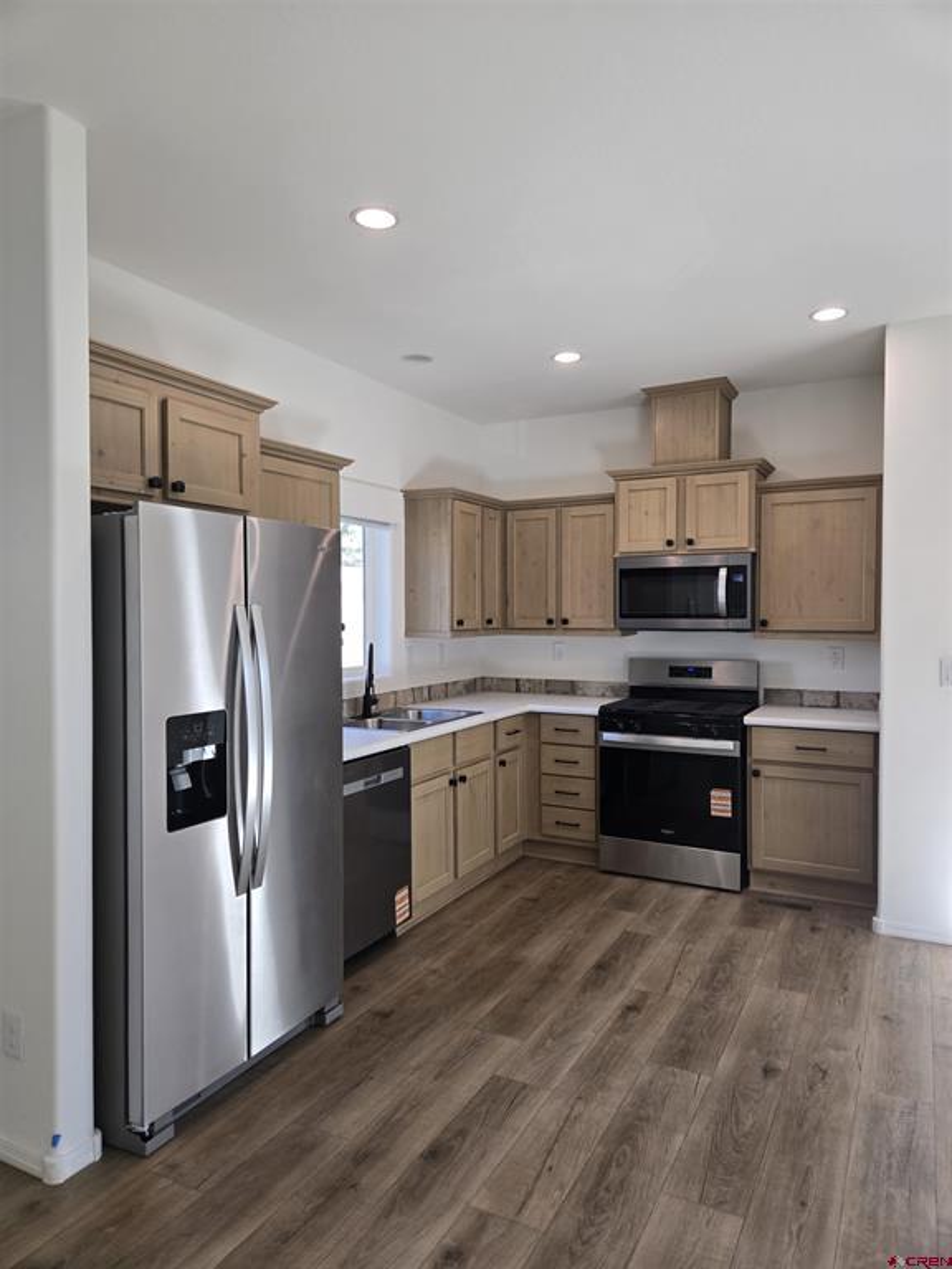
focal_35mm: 23
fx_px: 843
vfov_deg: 73.9
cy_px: 634
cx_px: 476
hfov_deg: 58.9
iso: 80
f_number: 1.8
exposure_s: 1/120
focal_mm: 5.4
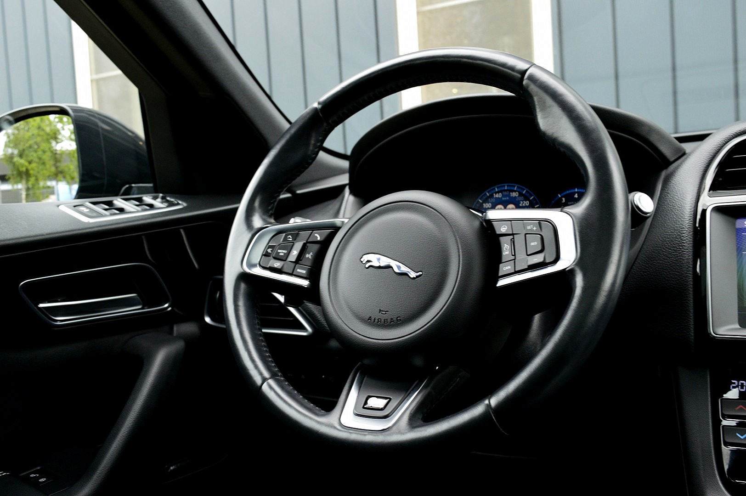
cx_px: 373
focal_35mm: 33
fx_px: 683
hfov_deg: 57.3
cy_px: 248
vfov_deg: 39.9
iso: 800
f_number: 6.3
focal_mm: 22
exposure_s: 1/60
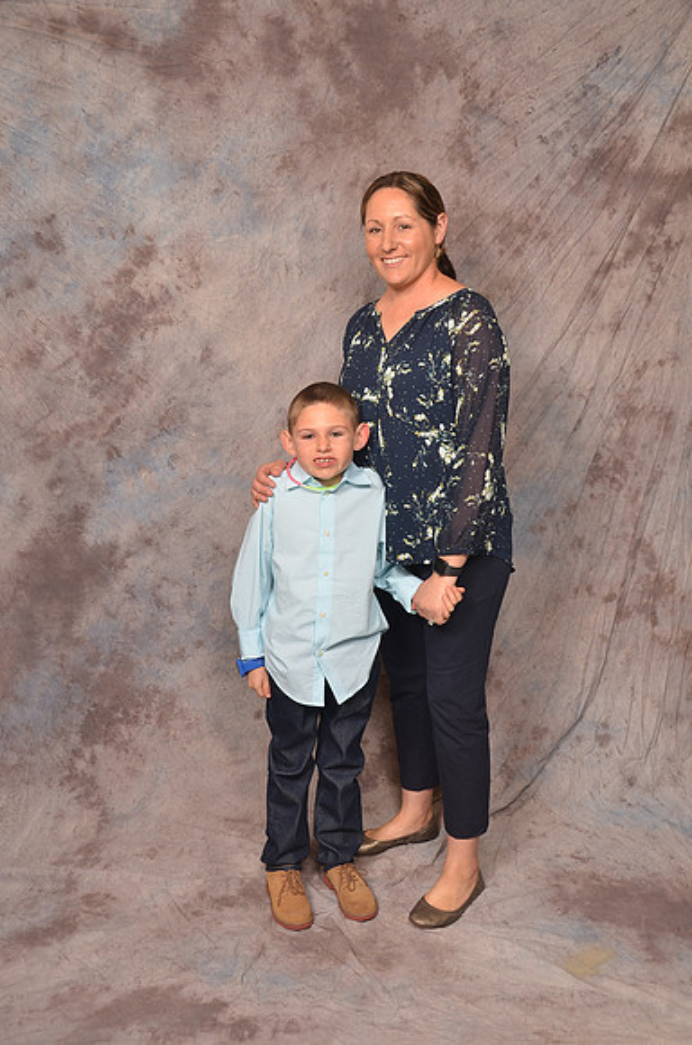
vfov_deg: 51.4
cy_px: 522
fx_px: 1086
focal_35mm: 38
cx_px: 346
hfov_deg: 35.3
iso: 200
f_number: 5.6
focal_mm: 25
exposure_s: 1/60
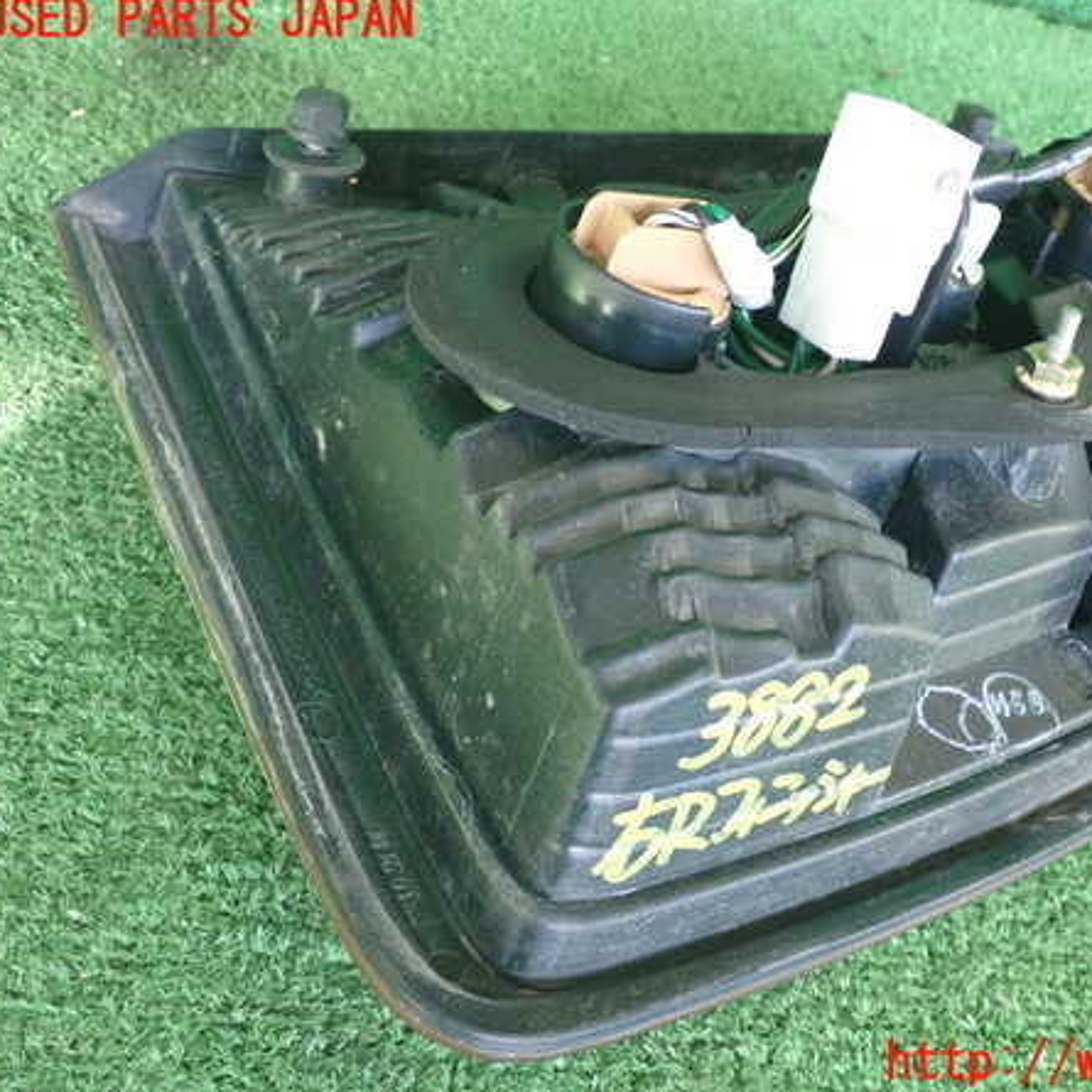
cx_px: 704
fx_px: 1999
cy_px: 542
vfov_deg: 30.6
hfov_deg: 30.4
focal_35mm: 56
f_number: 3.1
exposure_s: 1/125
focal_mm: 8.4
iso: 800
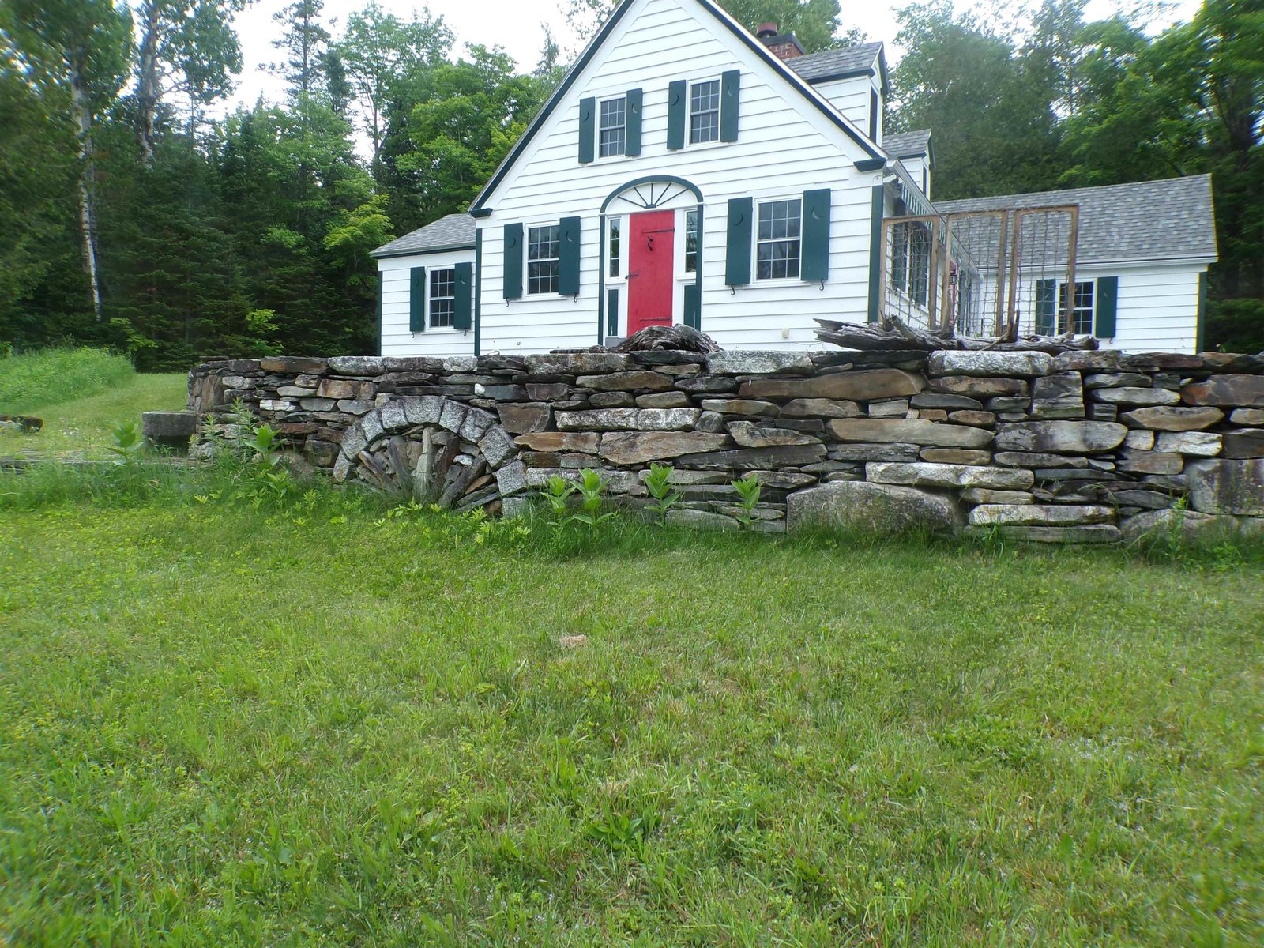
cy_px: 474
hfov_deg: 71.6
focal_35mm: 24
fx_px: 876
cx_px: 632
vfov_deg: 56.8
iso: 100
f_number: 4.4
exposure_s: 1/80
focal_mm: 4.3
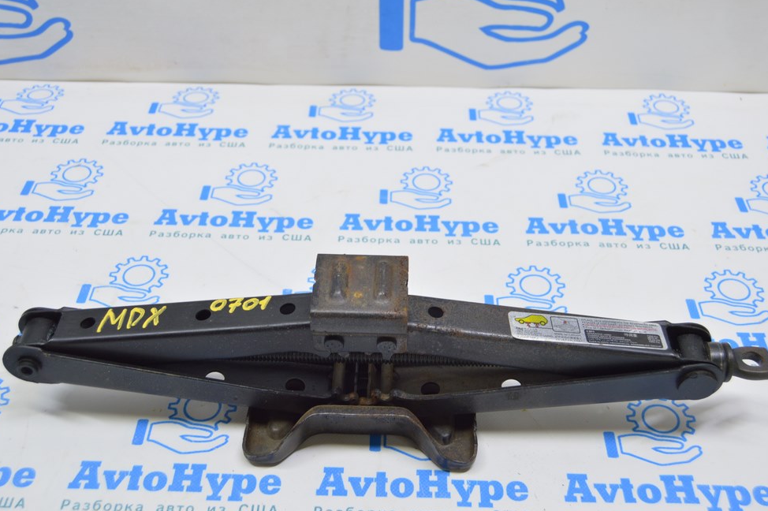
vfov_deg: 32.6
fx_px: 874
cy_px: 251
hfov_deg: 47.4
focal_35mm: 41
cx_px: 382
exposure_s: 1/20
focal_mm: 26
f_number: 5.6
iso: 400
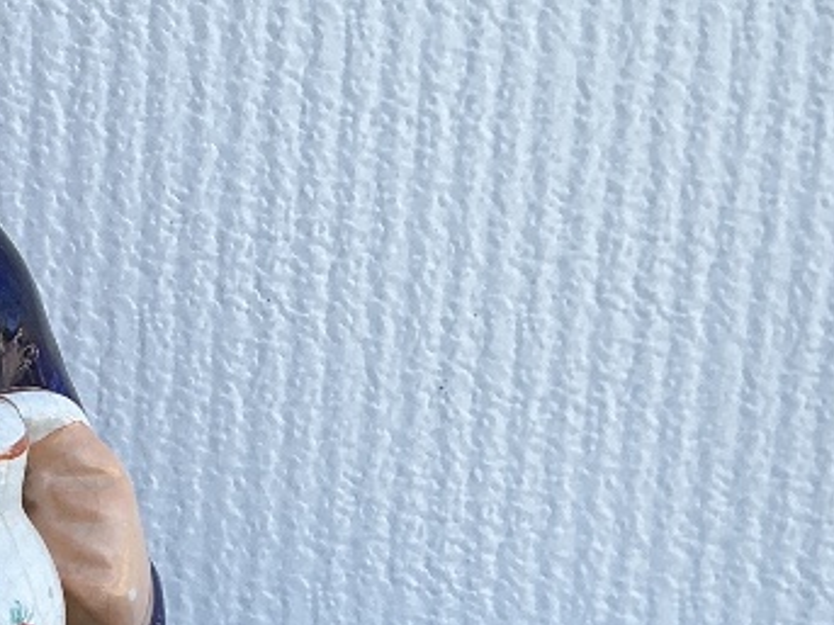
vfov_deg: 14.9
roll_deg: -0.6
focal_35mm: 98
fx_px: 2360
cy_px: 547
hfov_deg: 19.0
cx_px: -139
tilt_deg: -12.1
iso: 25
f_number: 1.8
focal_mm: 3
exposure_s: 1/289
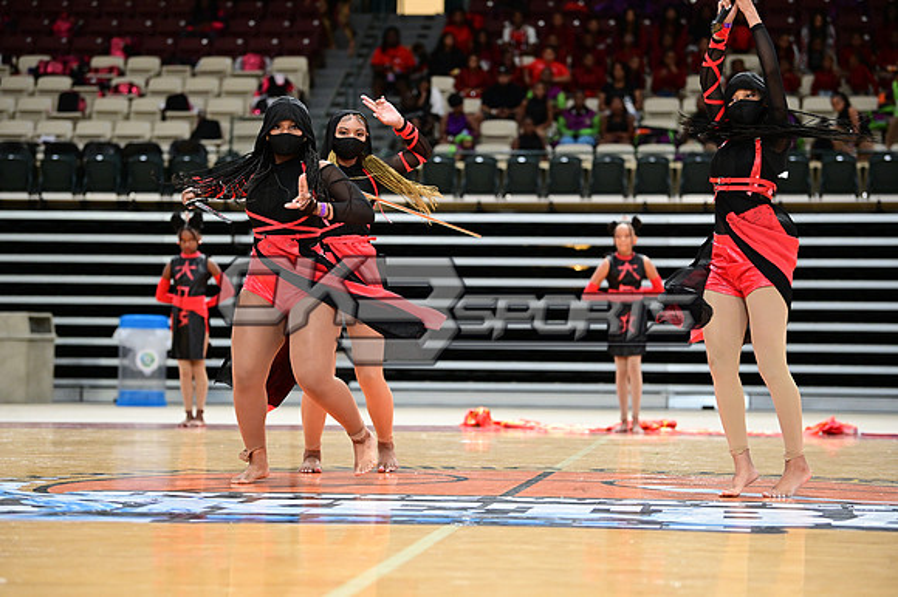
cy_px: 298
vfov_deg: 13.0
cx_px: 449
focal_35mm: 105
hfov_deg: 19.5
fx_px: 2618
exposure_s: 1/1000
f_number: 3.2
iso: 6400
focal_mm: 105
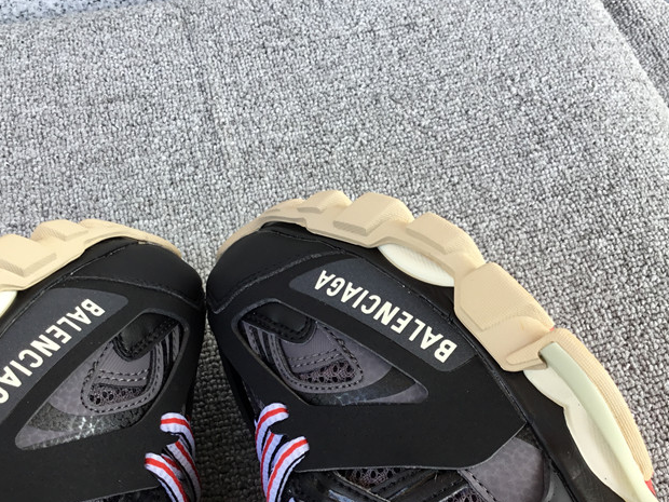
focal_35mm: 45
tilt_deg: -58.0
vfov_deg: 32.1
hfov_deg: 42.0
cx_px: 364
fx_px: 870
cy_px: 300
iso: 25
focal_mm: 3.3
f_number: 2.4
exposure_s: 1/109
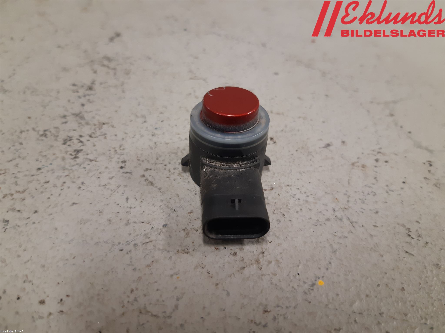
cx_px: 222
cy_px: 166
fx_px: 334
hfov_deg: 67.3
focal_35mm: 26
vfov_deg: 53.1
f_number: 1.7
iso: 125
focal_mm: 3.93
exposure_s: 1/50
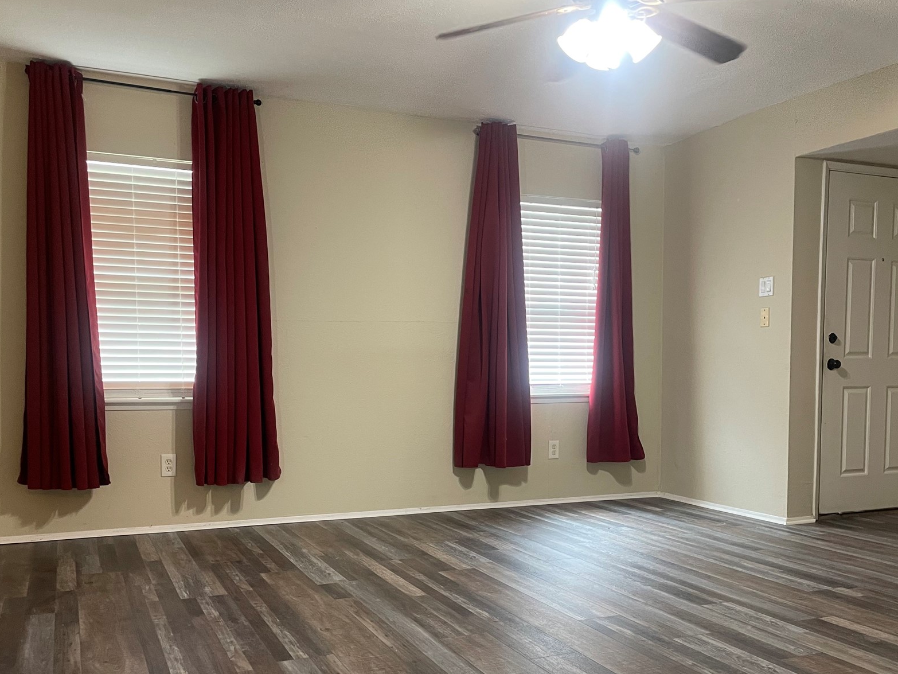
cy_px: 435
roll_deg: +0.1
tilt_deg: -3.7
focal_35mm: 34
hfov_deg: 53.9
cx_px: 471
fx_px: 882
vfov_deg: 41.4
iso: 160
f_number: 1.6
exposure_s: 1/60
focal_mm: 4.2
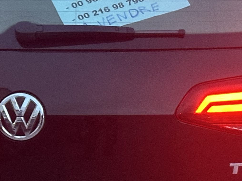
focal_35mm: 190
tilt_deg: -9.9
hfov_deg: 10.4
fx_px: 1328
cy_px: 110
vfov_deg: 7.8
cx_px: 95
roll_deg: +1.3
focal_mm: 6.86
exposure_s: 1/33
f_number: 1.78
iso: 400
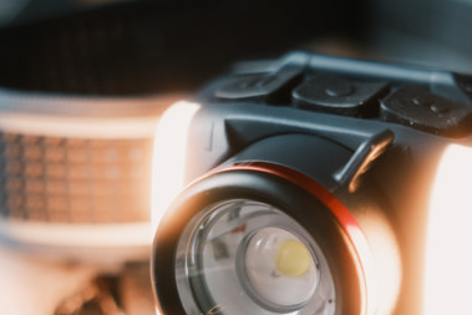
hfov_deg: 15.5
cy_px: 282
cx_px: 333
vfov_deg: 10.3
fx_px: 1731
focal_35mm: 132
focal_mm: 33.5
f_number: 2.5
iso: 1000
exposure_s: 1/60
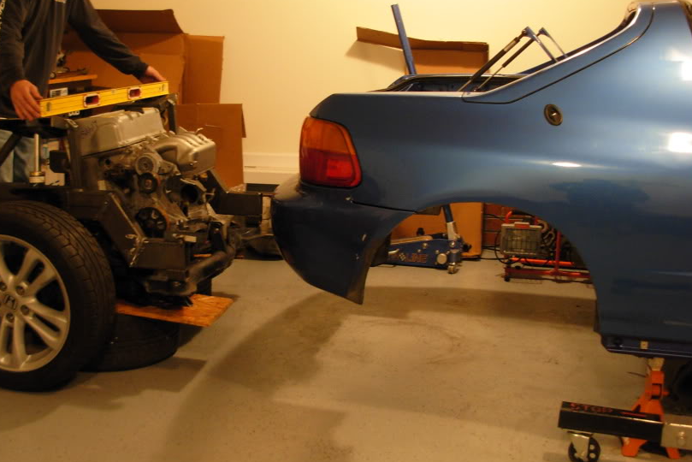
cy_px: 207
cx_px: 262
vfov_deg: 27.0
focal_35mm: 50
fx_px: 961
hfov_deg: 39.3
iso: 200
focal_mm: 6.3
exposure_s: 1/2
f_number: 2.9
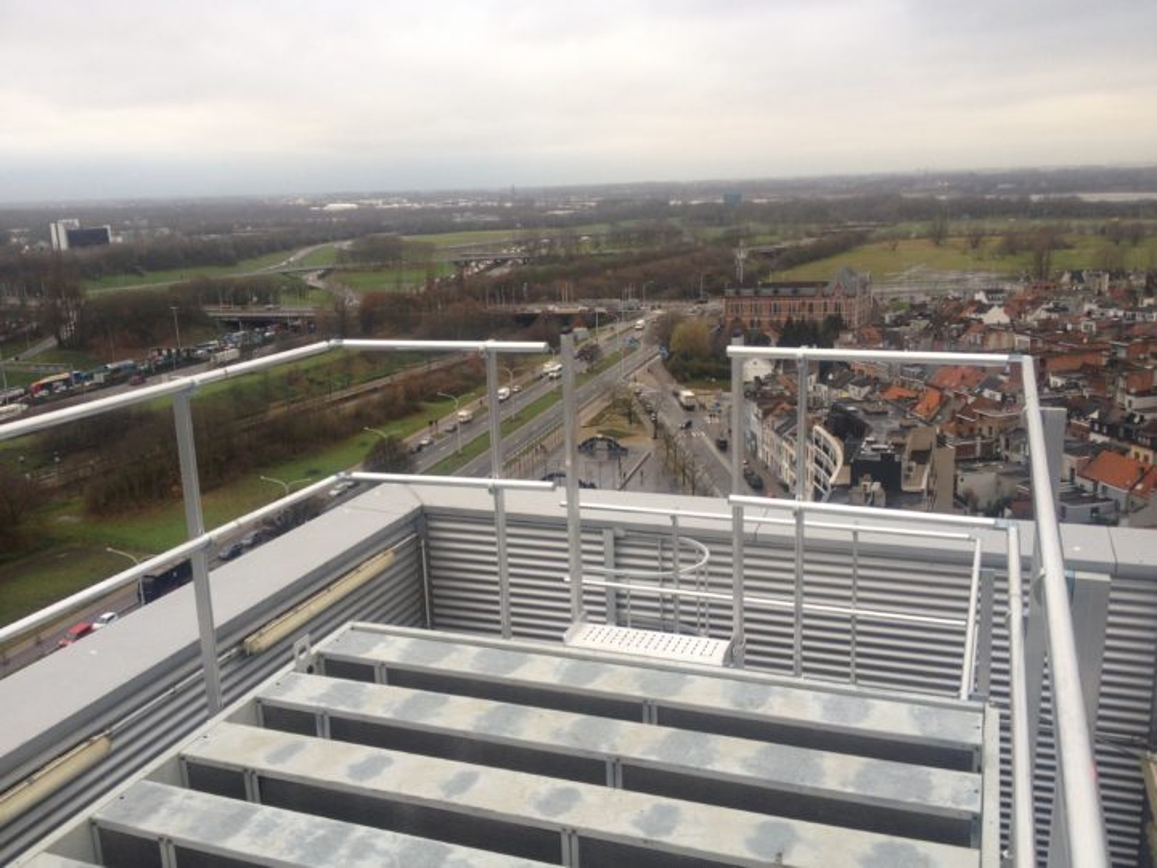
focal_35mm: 35
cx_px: 578
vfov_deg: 40.7
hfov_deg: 52.6
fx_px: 1170
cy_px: 434
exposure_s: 1/60
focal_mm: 4.28
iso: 50
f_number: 2.4
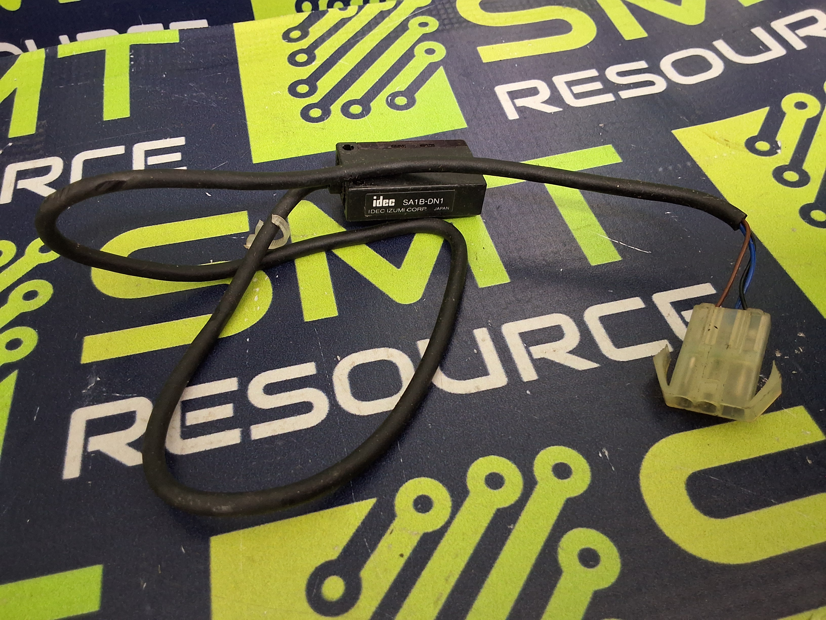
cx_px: 413
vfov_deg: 49.7
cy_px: 310
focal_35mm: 28
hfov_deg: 63.4
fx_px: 668
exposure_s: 1/24
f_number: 1.9
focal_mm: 2.91
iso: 320
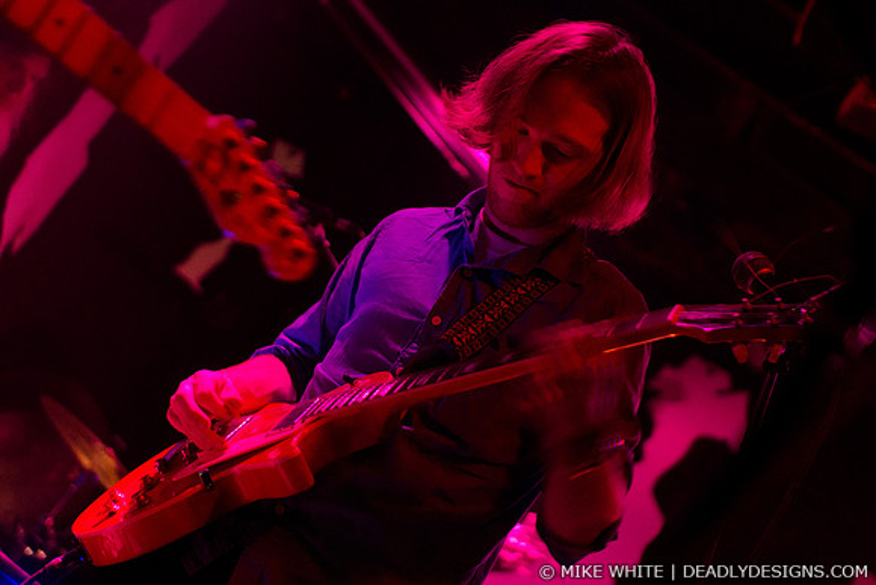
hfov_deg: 43.6
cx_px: 438
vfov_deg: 29.9
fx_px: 1095
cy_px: 292
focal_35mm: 45
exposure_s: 1/30
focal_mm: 30
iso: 2000
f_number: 1.4
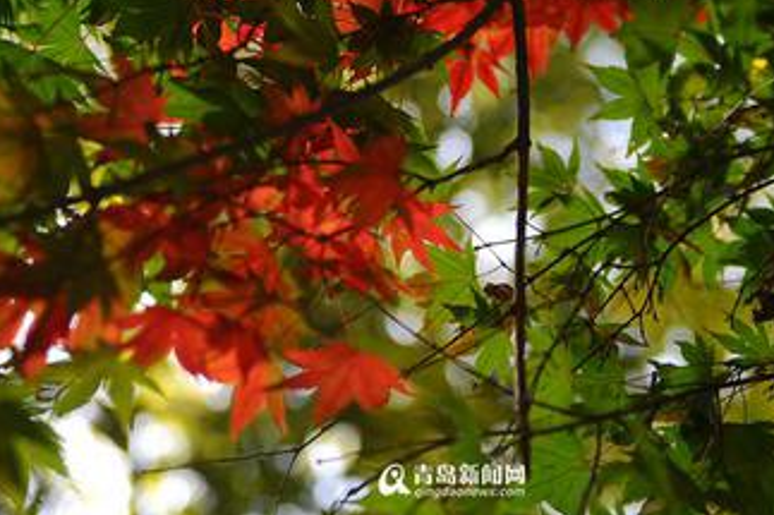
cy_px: 34
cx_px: 436
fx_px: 2385
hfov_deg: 18.4
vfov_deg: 12.2
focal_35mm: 111
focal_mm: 56
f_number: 2.8
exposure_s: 1/125
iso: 200
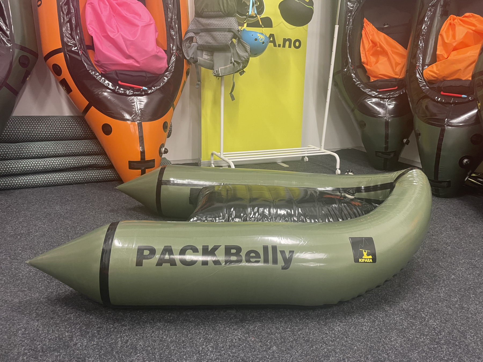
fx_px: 363
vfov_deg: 53.1
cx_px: 242
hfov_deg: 67.3
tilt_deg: -15.3
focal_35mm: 26
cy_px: 181
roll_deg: -1.1
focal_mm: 4.2
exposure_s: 1/50
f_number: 1.6
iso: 250
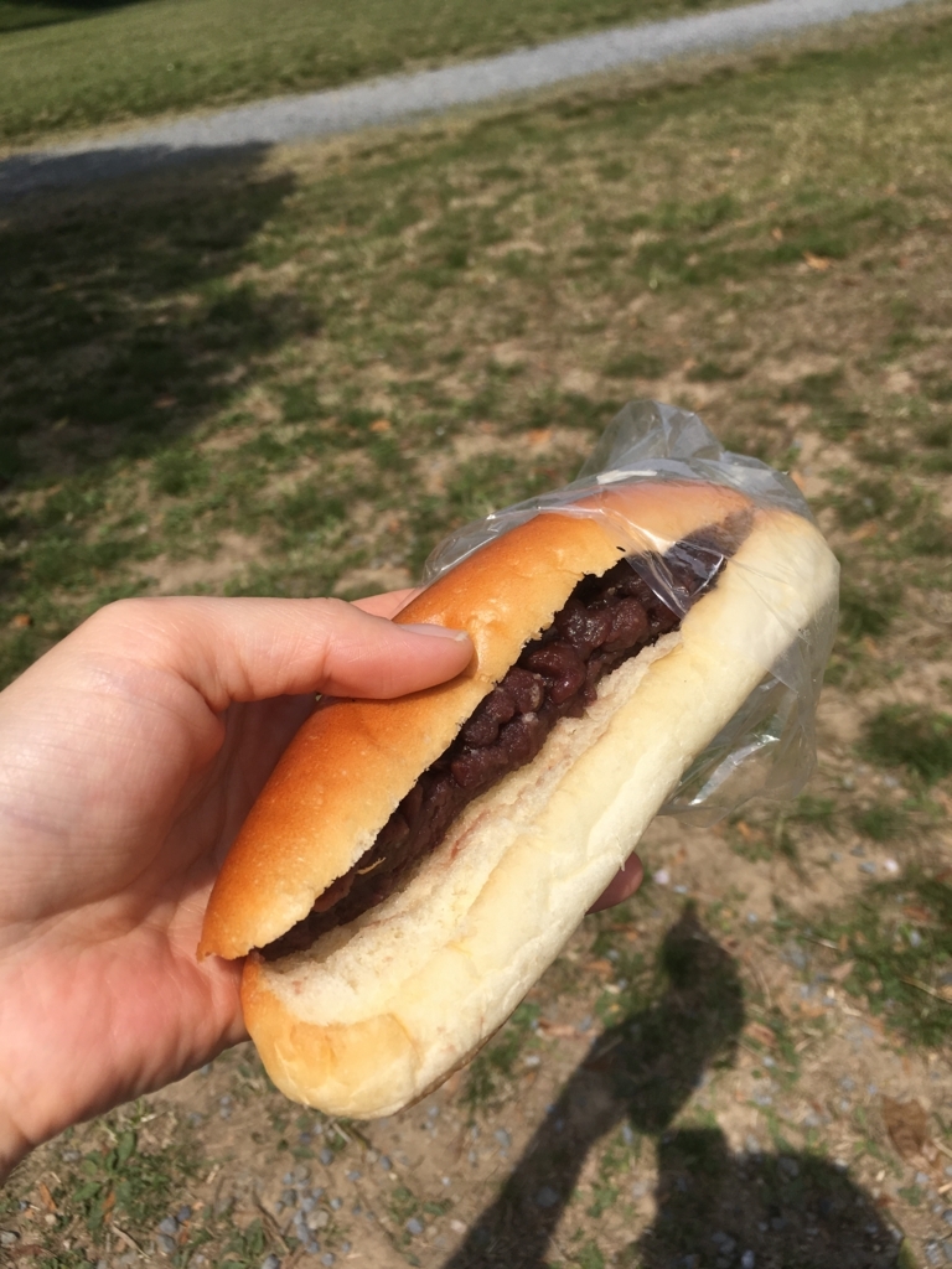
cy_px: 634
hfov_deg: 48.2
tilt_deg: -33.2
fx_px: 1063
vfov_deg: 61.7
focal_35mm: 29
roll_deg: +11.1
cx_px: 476
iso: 25
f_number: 2.2
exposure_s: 1/2564
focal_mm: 4.15
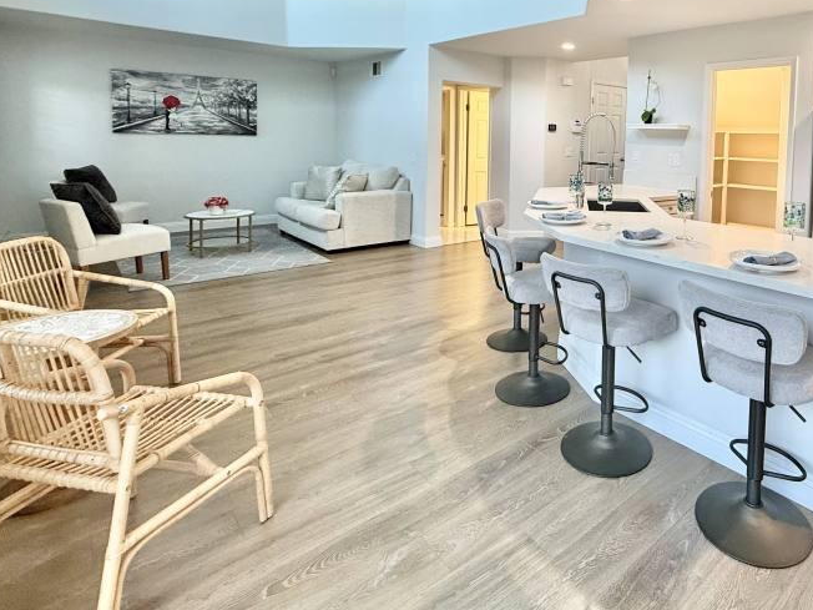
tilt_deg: -2.2
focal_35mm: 22
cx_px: 587
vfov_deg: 58.3
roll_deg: -1.5
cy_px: 161
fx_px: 517
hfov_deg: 72.3
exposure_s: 1/60
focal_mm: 2.22
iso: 200
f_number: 2.2
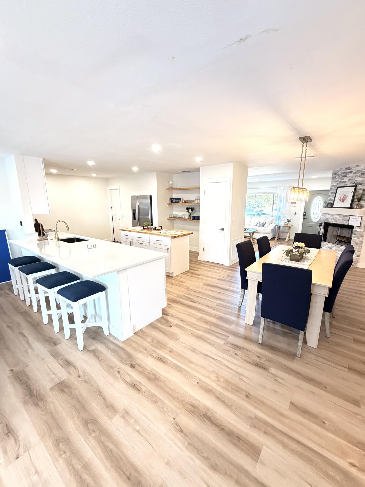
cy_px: 249
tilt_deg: -12.4
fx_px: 211
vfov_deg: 98.2
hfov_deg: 81.7
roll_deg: +0.7
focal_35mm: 15
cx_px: 185
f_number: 2.2
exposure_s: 1/60
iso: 320
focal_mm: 2.22
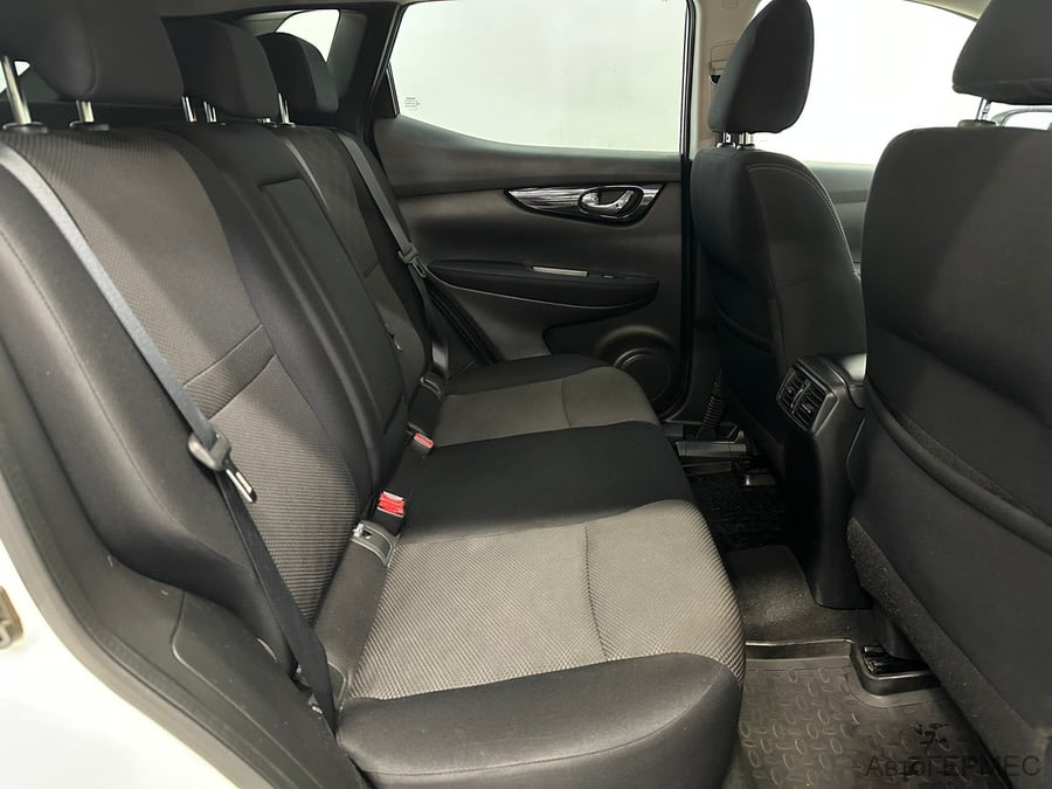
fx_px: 729
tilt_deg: -20.0
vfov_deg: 56.8
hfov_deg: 71.6
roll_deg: +0.1
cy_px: 394
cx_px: 526
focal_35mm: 24
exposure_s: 1/25
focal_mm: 6.86
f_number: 1.78
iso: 1000
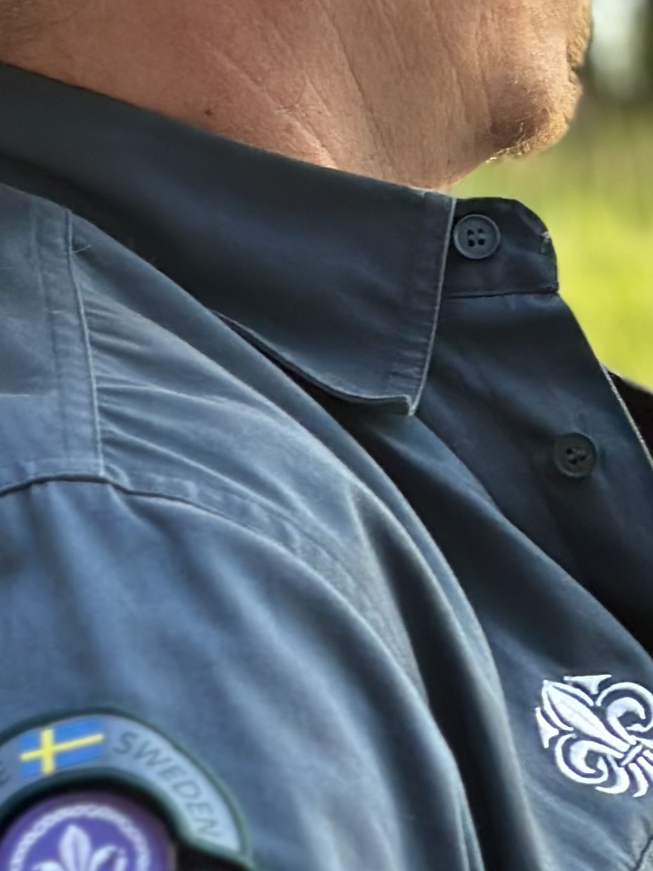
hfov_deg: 8.0
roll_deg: +1.3
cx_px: 871
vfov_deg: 10.7
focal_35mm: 184
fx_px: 4628
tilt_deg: -10.4
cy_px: 588
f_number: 1.78
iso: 80
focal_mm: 6.86
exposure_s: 1/260
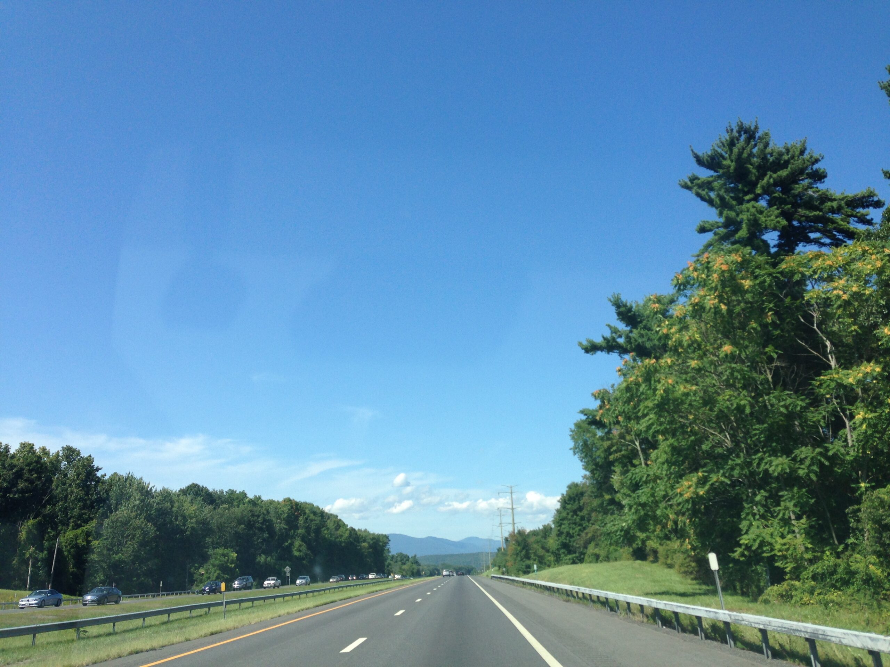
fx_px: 848
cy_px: 334
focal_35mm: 33
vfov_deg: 42.9
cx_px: 445
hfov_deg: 55.4
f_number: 2.4
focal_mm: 4.13
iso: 50
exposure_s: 1/1153
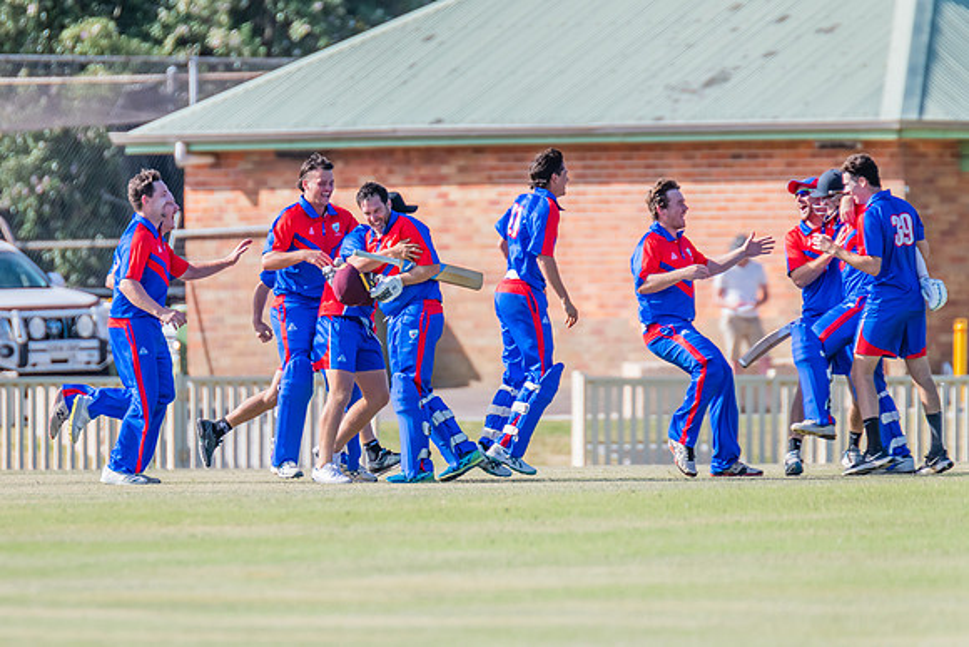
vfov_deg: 1.8
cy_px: 311
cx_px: 364
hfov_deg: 2.8
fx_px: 20161
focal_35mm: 749
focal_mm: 600
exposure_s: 1/2000
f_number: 6.3
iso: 640
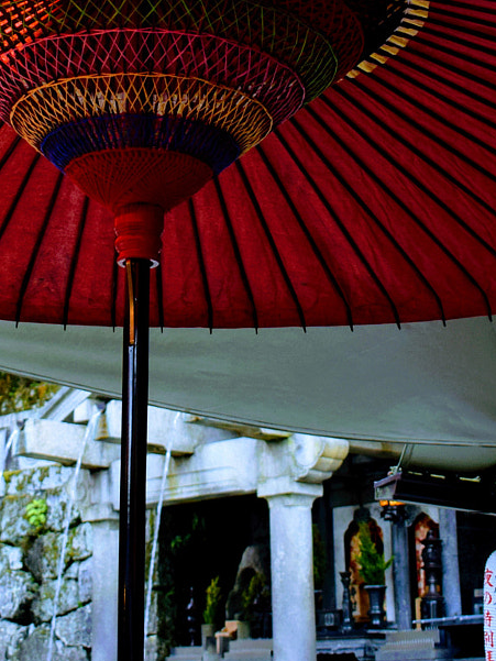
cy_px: 92
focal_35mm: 88
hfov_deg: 16.7
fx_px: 1686
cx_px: 166
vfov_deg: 21.8
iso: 400
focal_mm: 23
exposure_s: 1/100
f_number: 5
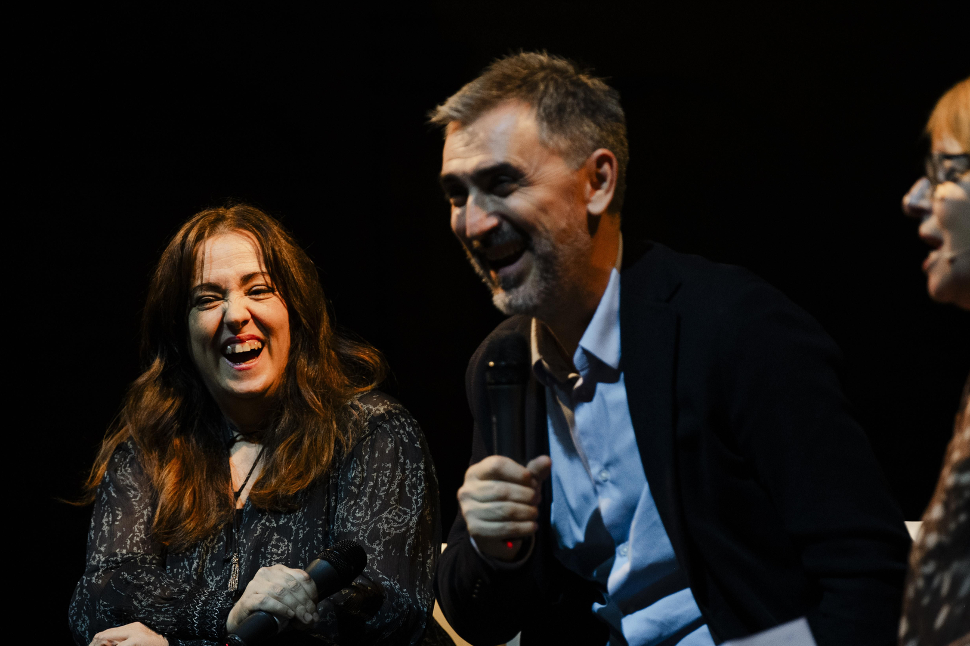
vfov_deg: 6.8
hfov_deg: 10.1
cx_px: 508
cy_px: 383
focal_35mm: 203
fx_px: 5468
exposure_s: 1/320
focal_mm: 165
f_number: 2.8
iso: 3200
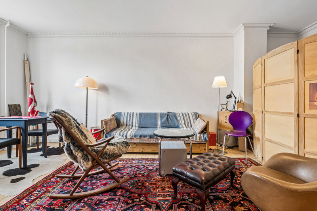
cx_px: 158
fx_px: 141
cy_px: 106
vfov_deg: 73.7
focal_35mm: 16
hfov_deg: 96.7
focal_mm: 16
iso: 160
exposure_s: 1/4
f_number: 11
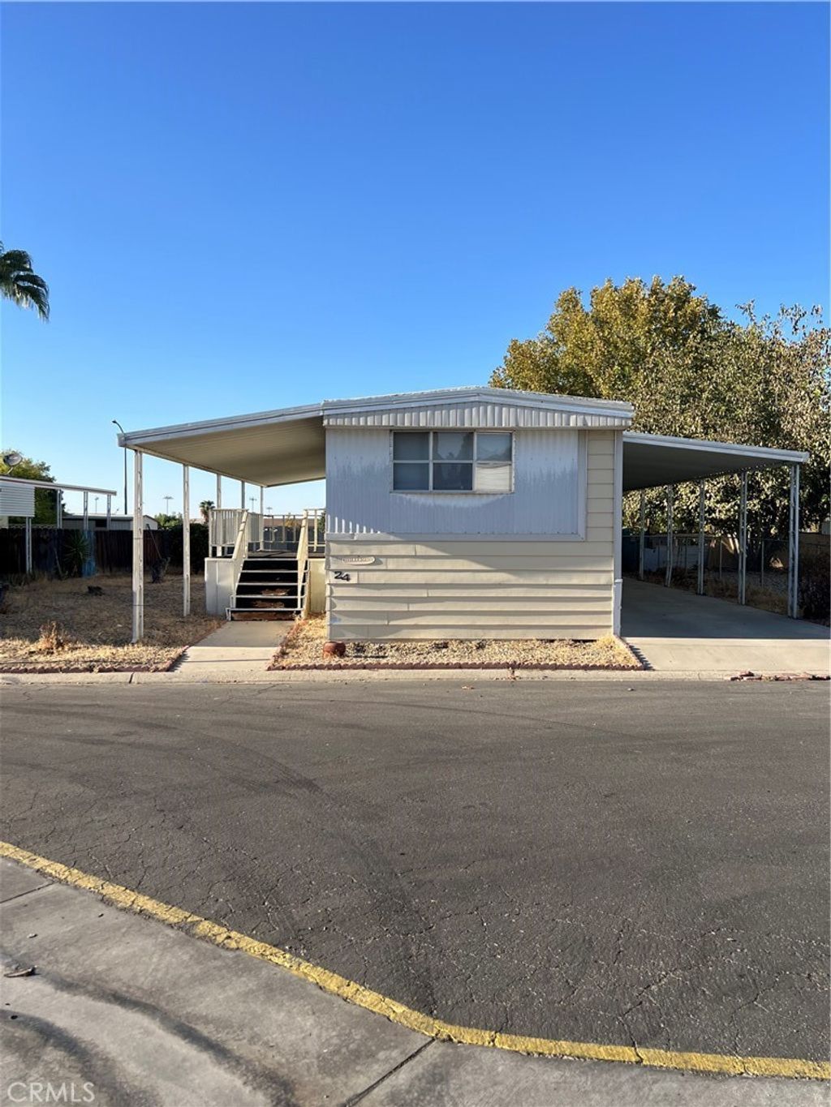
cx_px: 416
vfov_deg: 67.3
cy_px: 554
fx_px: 832
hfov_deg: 53.1
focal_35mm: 26
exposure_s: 1/2632
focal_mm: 5.7
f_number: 1.5
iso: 50
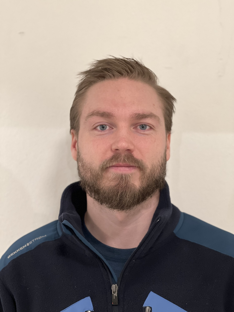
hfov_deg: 19.1
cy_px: 156
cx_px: 117
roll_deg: -0.6
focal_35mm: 77
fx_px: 694
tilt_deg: -2.3
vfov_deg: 25.3
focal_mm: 9
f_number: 2.8
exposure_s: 1/33
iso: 320
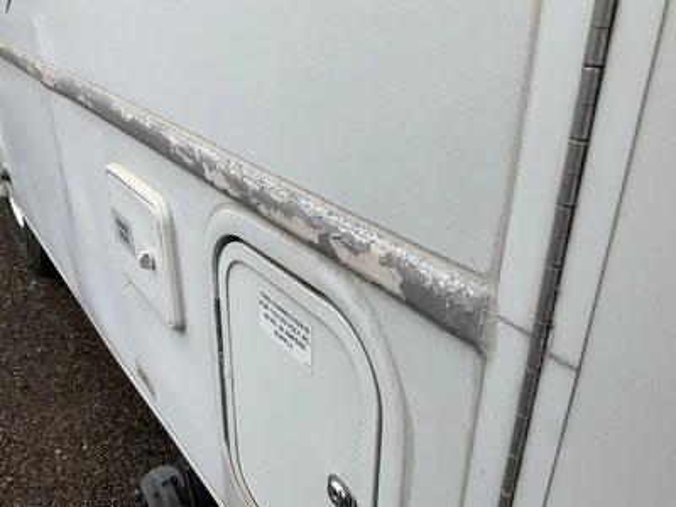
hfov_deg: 61.7
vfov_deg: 48.2
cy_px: 254
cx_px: 338
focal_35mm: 29
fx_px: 566
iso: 25
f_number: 1.8
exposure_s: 1/1534
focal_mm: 3
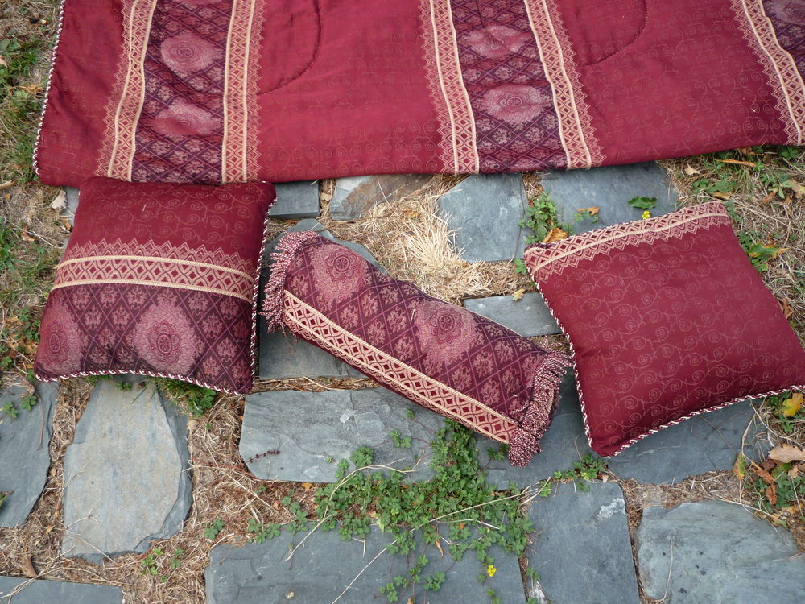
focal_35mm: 30
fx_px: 698
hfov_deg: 60.0
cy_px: 302
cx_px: 402
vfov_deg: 46.8
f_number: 3.3
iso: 100
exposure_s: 1/100
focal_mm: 5.2
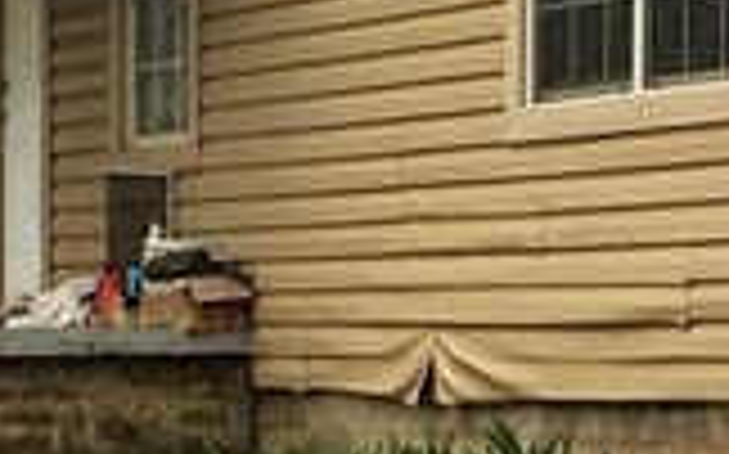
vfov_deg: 6.7
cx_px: 706
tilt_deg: -2.0
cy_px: 476
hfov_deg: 10.7
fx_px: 3852
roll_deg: -0.6
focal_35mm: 194
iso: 32
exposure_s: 1/243
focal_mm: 4.15
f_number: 2.2
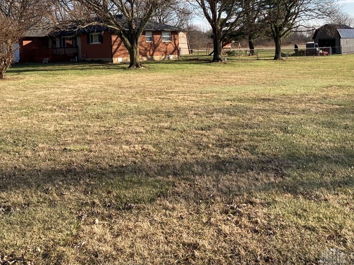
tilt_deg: -2.1
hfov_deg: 43.7
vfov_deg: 33.0
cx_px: 148
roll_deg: +1.1
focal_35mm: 43
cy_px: 68
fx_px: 440
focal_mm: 3.99
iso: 20
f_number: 1.8
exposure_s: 1/1021
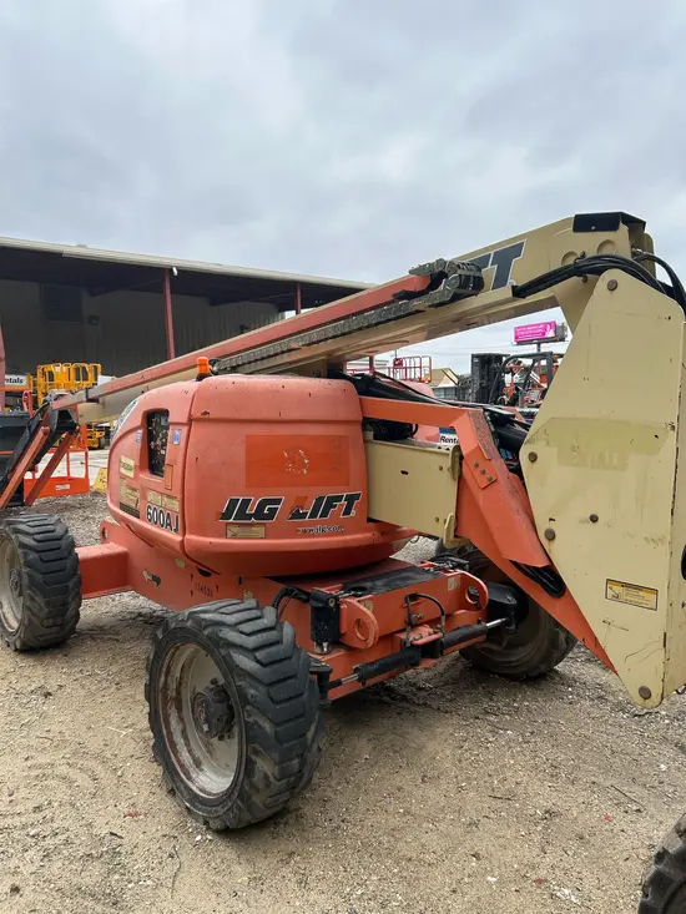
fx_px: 687
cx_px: 343
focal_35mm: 26
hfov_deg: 53.1
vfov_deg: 67.3
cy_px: 457
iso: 50
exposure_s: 1/1934
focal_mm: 5.7
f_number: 1.5
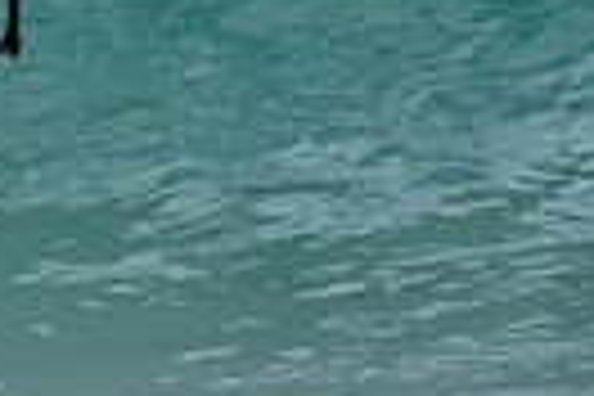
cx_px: -669
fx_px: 79425
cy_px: -279
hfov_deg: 0.4
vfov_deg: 0.3
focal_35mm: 4814
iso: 1000
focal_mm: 800
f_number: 11
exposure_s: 1/2000
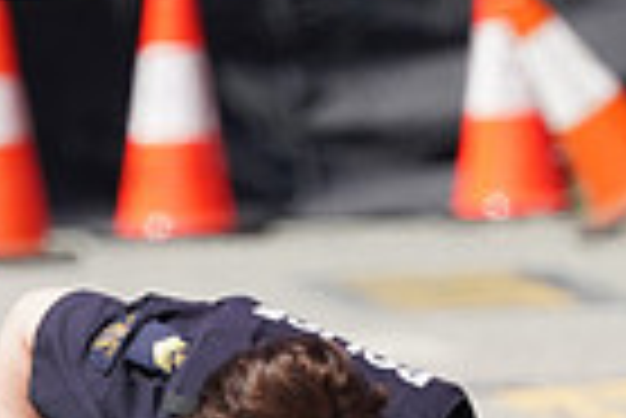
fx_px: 61098
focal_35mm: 3510
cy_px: 726
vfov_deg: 0.4
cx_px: 338
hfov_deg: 0.6
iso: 640
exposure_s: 1/1600
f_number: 5.6
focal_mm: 840
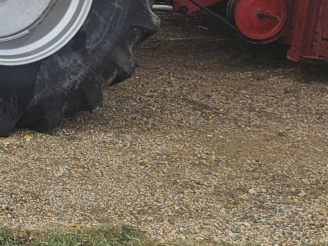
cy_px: -109
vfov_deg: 14.0
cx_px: -279
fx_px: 948
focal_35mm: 100
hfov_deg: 16.2
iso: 25
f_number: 1.8
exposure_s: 1/1123
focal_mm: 5.4
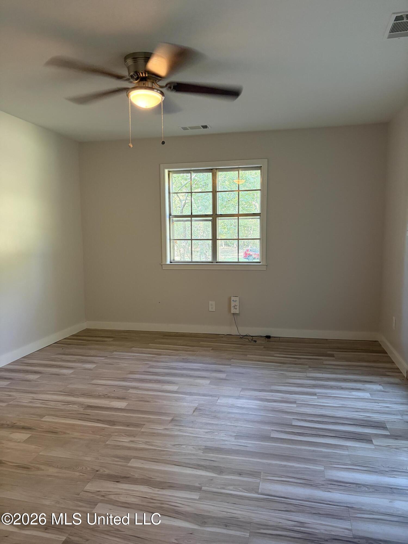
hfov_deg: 53.1
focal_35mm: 26
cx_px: 204
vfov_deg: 67.3
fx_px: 409
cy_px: 272
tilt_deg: -4.6
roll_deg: +0.8
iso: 200
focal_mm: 5.96
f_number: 1.6
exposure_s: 1/60
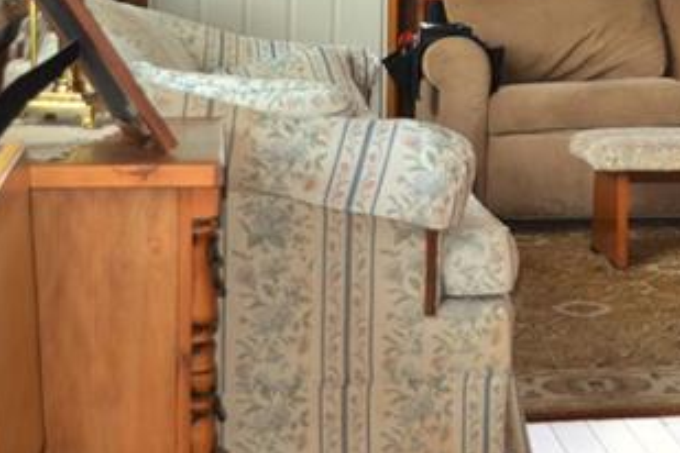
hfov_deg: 19.0
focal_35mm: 101
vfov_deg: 13.4
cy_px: -8
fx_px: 1908
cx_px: 834
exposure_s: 1/125
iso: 320
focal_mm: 26
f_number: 4.2
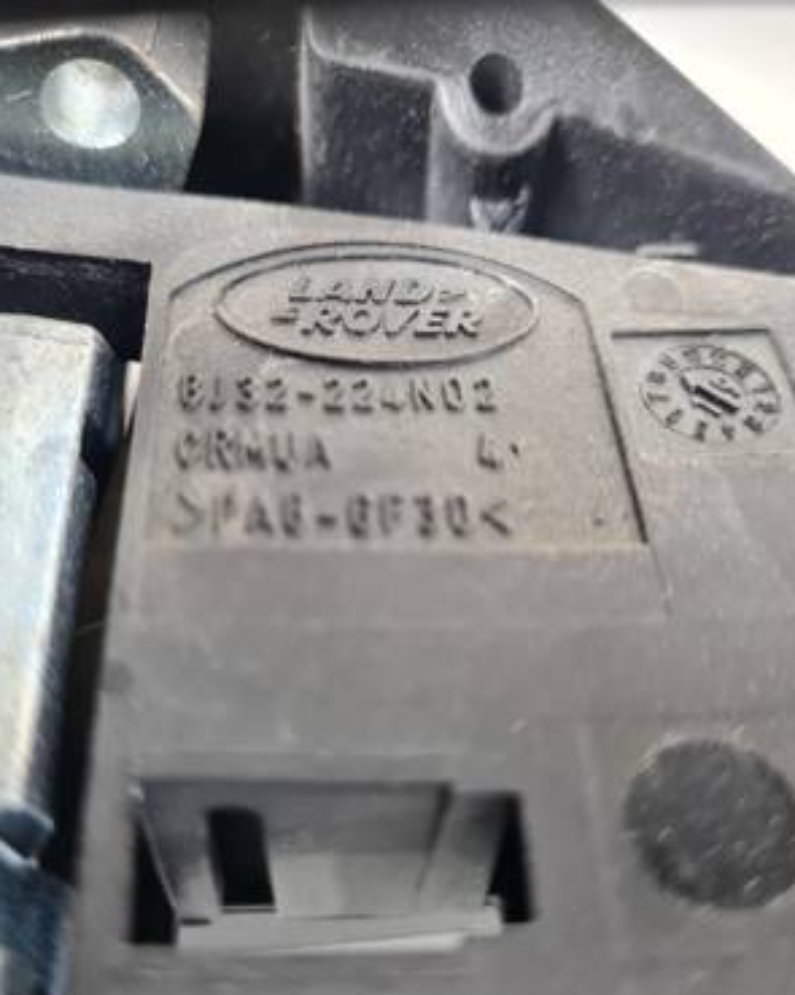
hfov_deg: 44.4
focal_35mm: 33
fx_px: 971
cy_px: 475
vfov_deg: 54.2
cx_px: 344
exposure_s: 1/100
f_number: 1.8
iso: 250
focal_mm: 5.4
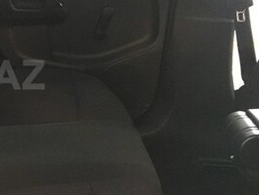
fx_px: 547
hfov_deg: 24.1
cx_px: -56
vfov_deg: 20.2
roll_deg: -4.6
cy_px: 75
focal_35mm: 73
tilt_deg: -18.3
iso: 250
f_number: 2.2
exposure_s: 1/17
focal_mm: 4.15
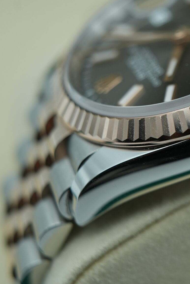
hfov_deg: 16.8
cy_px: 116
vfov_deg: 26.3
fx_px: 610
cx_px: 239
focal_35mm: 77
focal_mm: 35
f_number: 5
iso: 400
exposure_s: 1/250
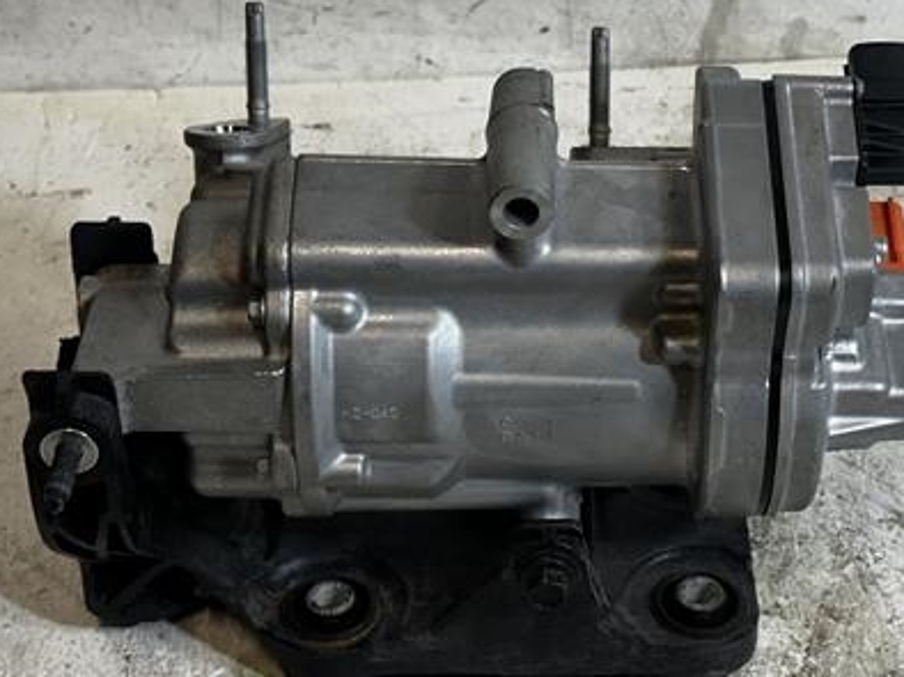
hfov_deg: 25.0
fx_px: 2036
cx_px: 539
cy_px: 347
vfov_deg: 18.9
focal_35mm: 78
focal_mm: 6.86
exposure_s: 1/100
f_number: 1.78
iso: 80
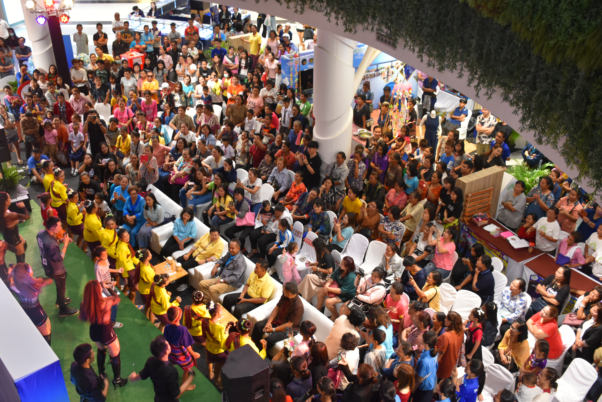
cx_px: 301
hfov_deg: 53.1
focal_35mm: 36
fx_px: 602
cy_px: 201
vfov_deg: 36.9
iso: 1000
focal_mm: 24
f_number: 3.8
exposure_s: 1/60
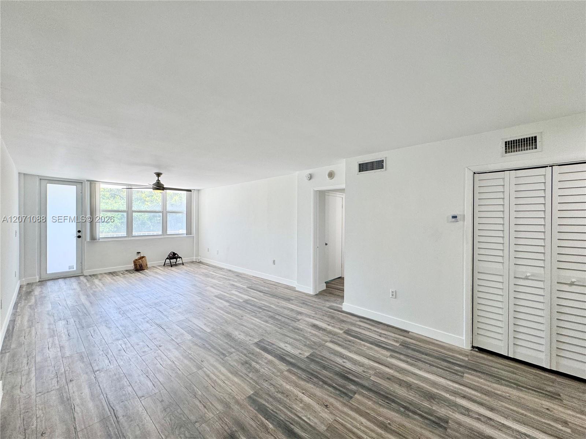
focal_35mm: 14
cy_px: 220
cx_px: 293
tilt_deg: -0.4
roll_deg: -0.2
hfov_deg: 102.1
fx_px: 237
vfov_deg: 85.7
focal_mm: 2.22
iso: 125
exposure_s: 1/120
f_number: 2.2
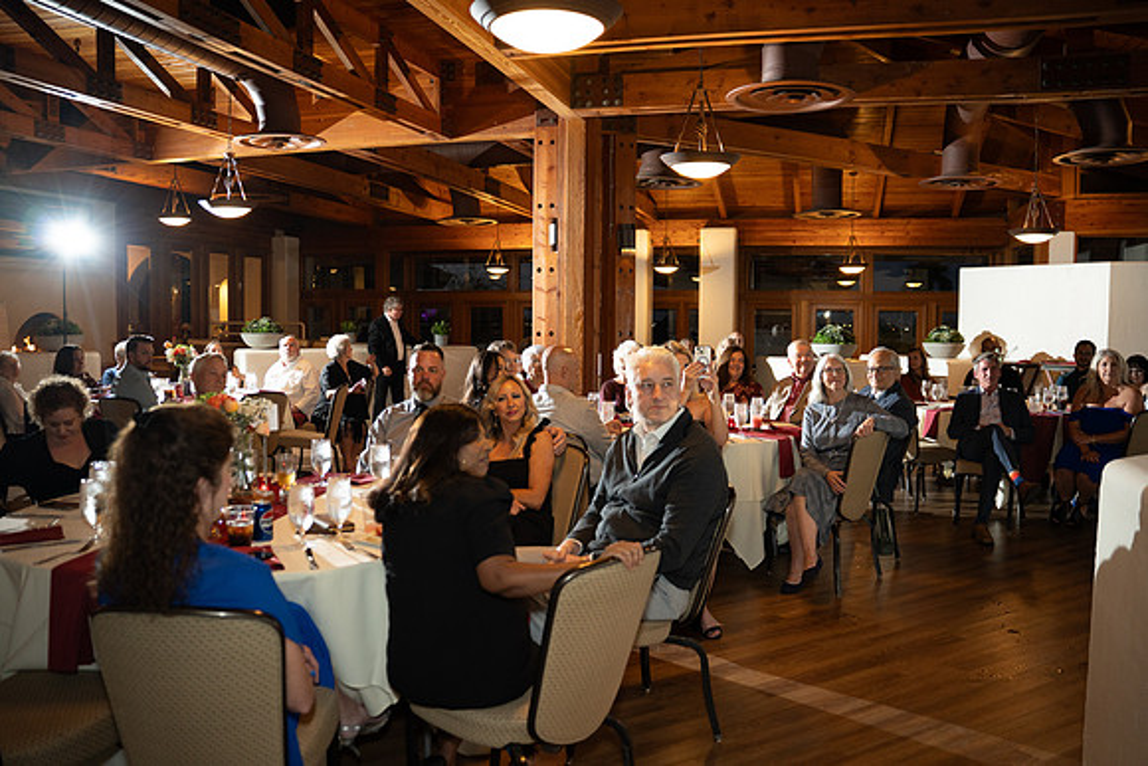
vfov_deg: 46.4
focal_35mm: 28
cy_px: 383
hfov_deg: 65.5
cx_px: 574
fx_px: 893
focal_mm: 28
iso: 1000
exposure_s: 1/125
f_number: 2.8
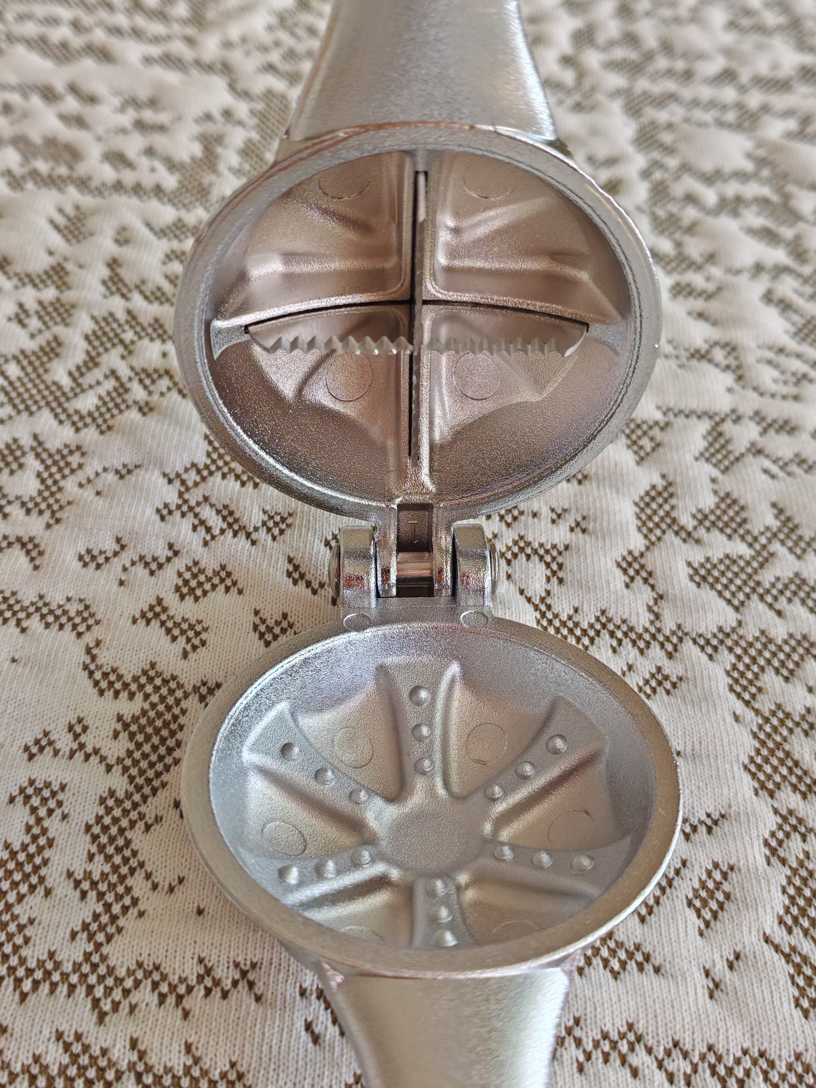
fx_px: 1226
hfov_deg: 36.8
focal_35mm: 39
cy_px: 544
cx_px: 408
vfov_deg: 47.9
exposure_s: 1/100
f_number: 1.95
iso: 500
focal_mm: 5.52
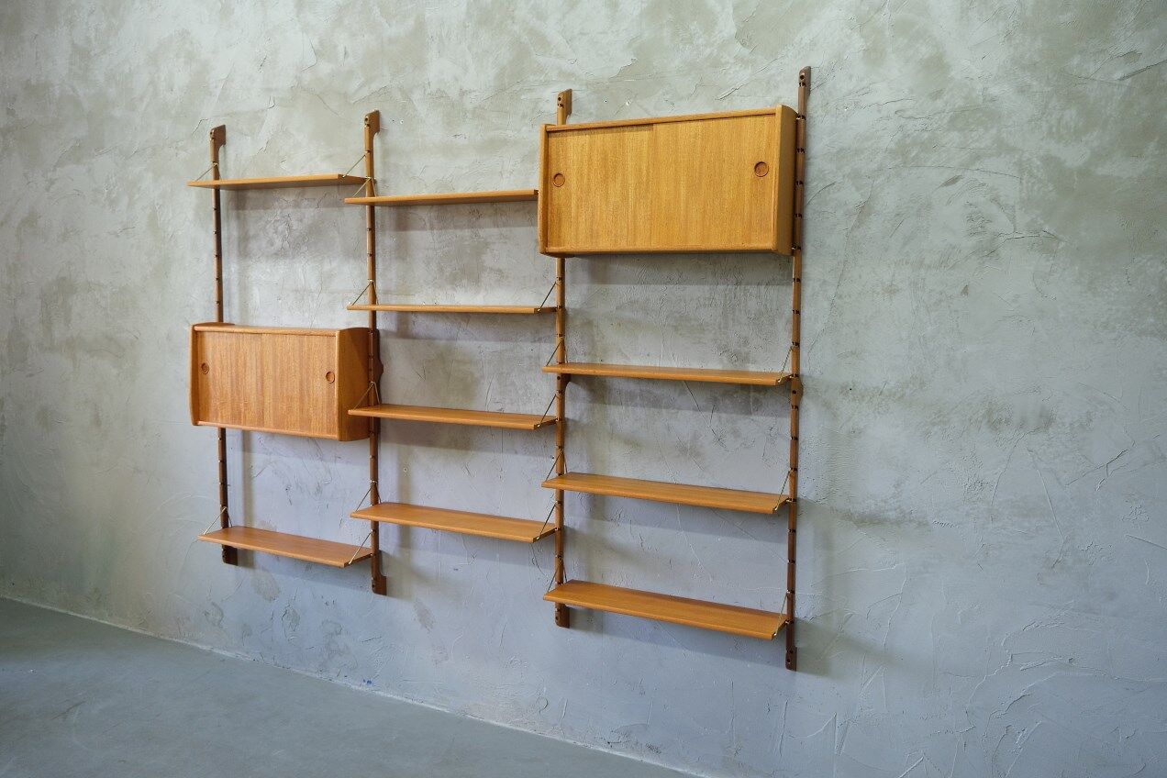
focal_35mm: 29
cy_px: 389
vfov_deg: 45.0
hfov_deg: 63.7
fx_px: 940
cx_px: 584
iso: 1250
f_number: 4
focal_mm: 19.2
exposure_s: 1/27
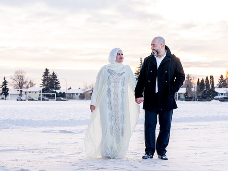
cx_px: 121
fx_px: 612
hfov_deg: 21.1
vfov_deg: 15.9
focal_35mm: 93
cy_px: 101
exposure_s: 1/125
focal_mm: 70
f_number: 4.5
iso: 100
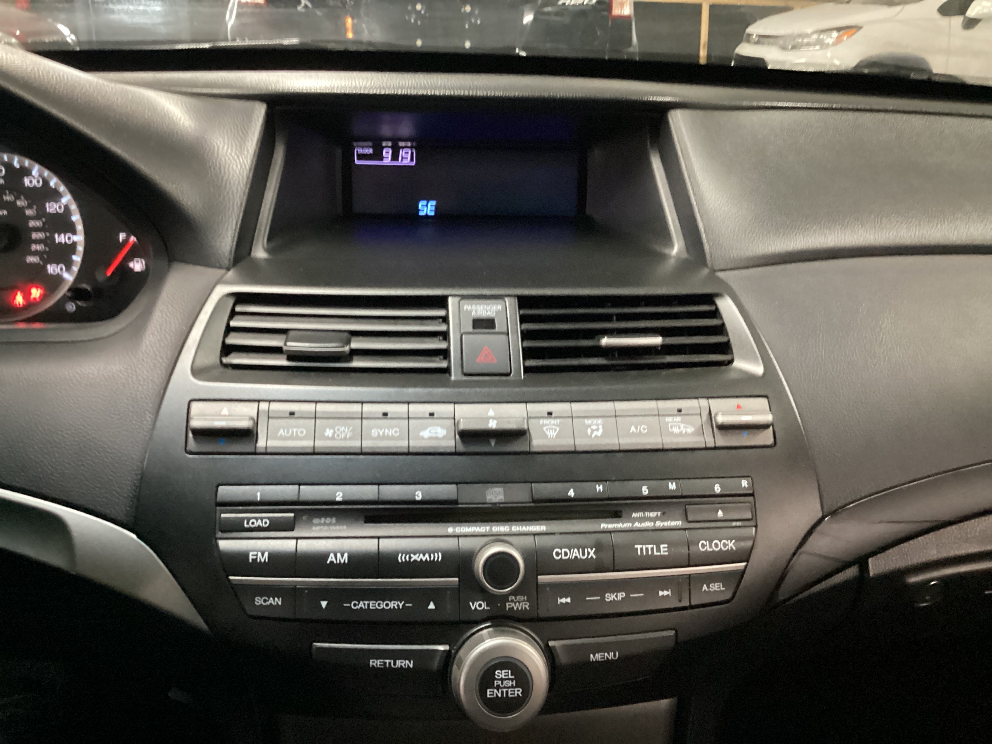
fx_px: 888
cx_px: 496
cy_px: 372
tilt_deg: -23.5
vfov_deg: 45.4
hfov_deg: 58.4
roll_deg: -2.0
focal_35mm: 31
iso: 640
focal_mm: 3.3
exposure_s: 1/20
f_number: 2.4
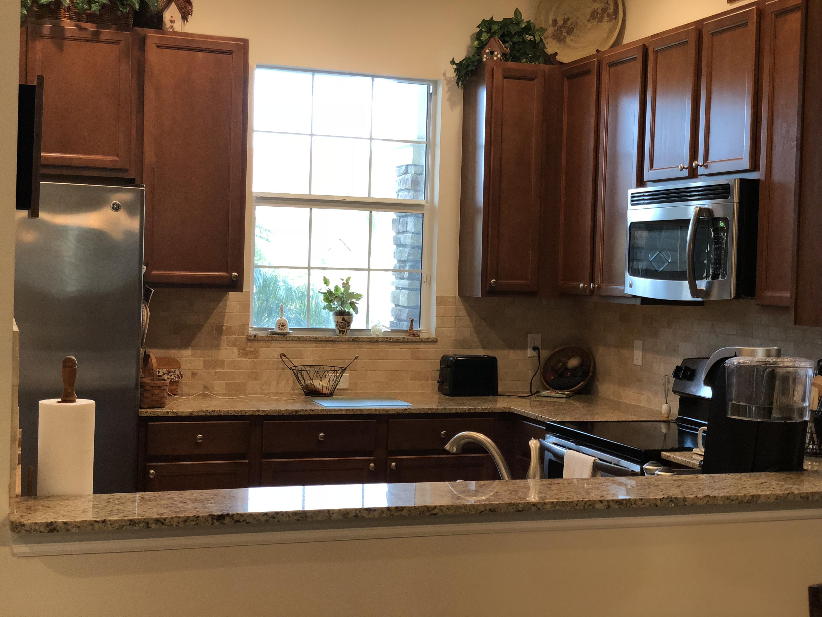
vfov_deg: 28.0
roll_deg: -1.8
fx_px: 1235
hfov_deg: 36.8
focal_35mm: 52
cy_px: 308
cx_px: 411
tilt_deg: -1.3
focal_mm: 6
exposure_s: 1/30
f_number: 2.4
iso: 100
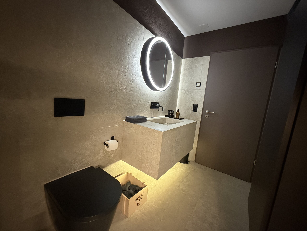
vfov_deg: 85.7
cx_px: 154
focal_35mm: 14
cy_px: 116
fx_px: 124
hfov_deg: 102.1
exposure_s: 1/60
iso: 1000
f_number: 2.2
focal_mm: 2.22
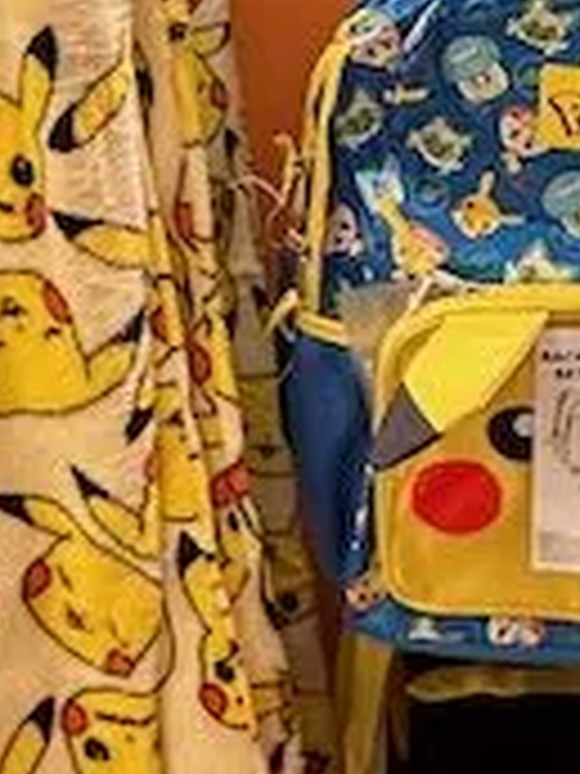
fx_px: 1452
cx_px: 391
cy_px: 22
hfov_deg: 22.5
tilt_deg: -15.0
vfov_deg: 28.2
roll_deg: -1.6
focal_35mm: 65
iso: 400
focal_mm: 2.22
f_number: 2.2
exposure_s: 1/60
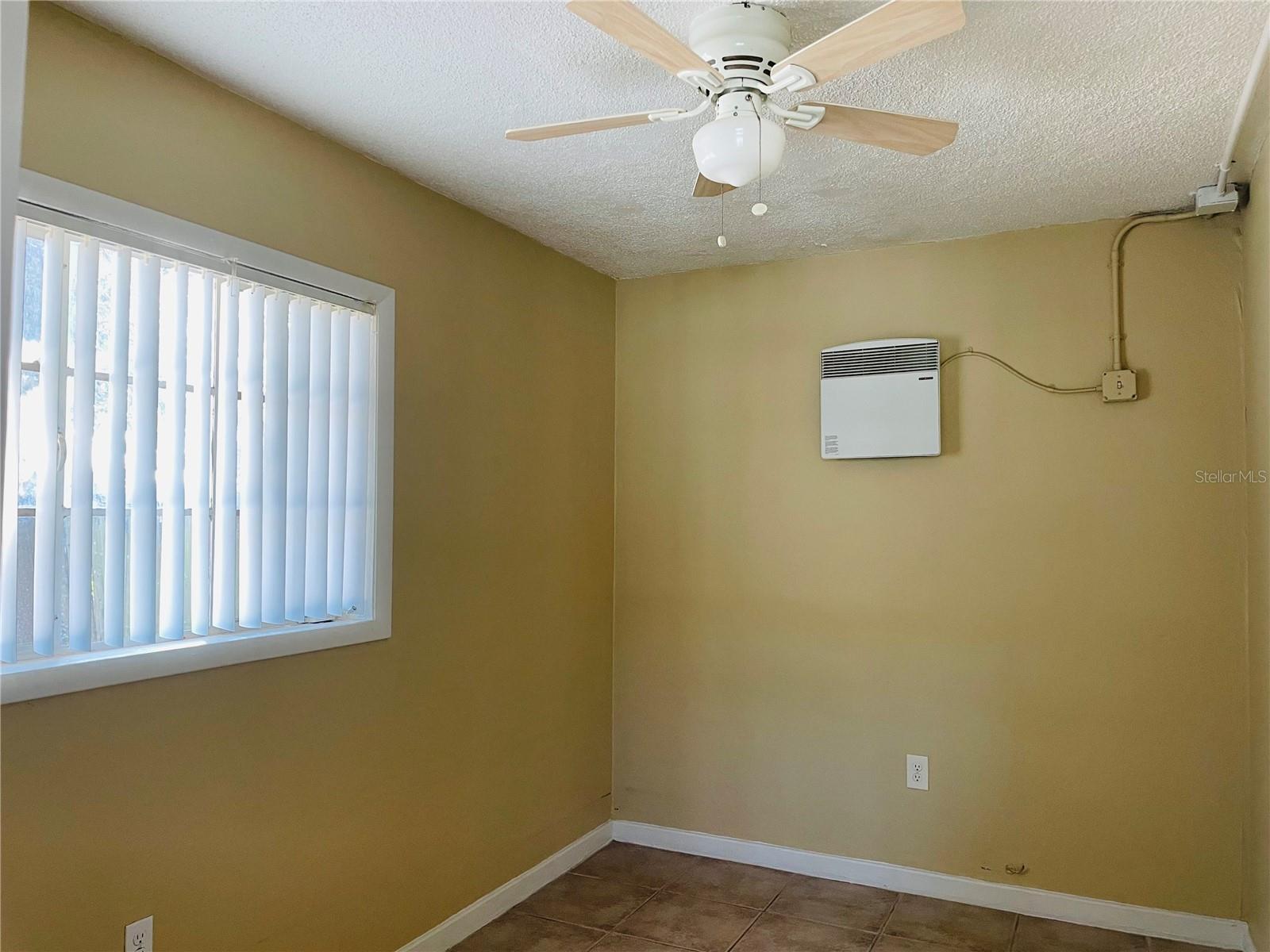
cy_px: 476
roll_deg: -0.2
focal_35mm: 26
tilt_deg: +2.0
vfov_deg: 53.1
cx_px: 635
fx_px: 954
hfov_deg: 67.3
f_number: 1.6
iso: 80
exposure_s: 1/60
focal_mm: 4.2
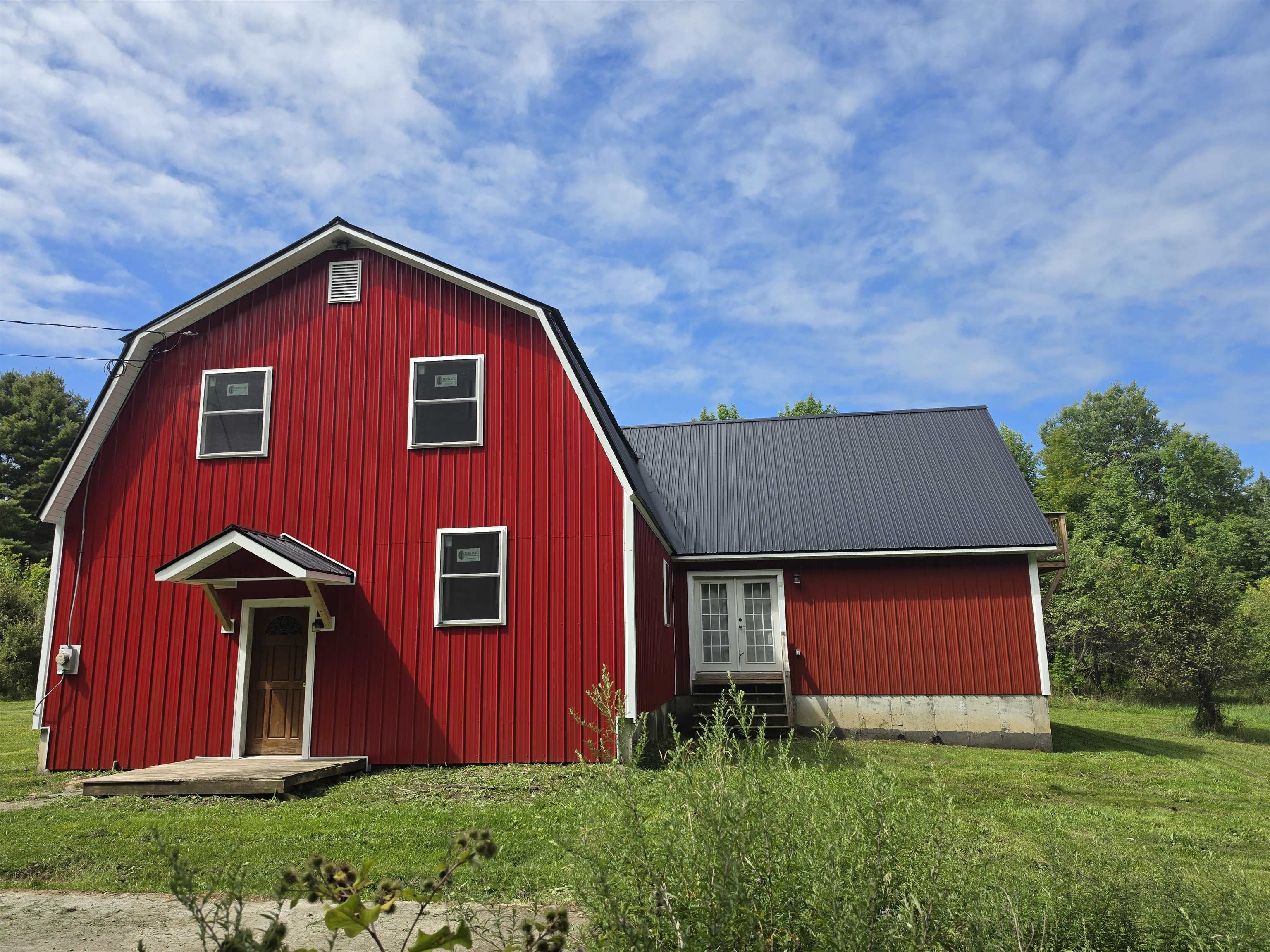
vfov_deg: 58.9
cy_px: 476
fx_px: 844
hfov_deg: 73.9
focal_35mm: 23
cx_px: 635
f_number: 1.4
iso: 64
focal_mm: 6.5
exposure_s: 1/5775
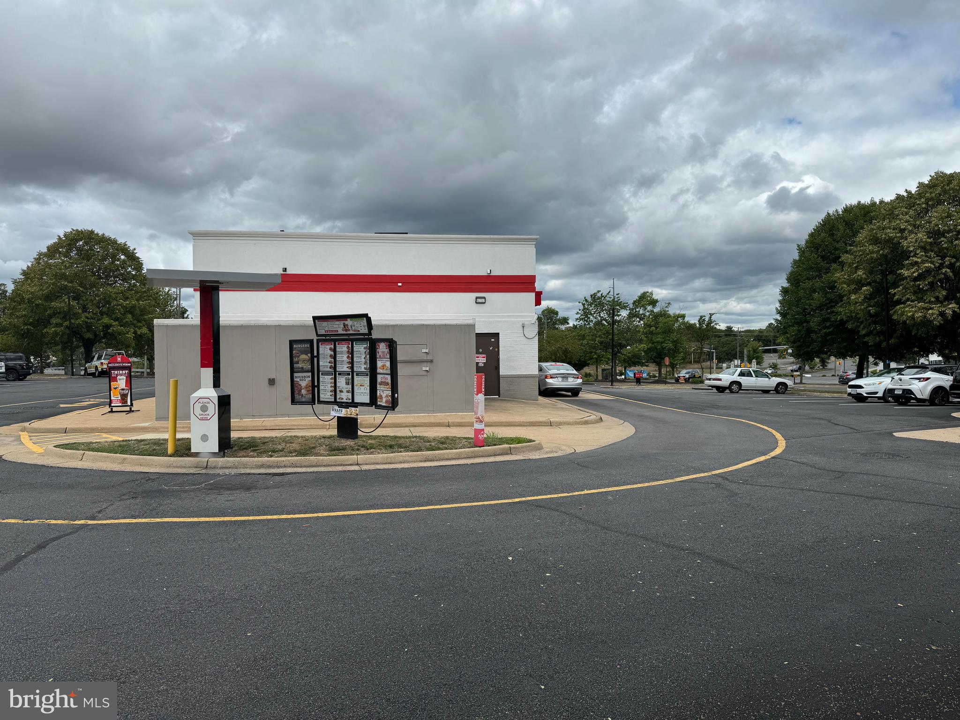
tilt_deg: -2.5
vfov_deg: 56.8
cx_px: 480
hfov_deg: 71.6
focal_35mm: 24
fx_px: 666
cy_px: 360
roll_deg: +0.0
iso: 80
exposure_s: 1/5814
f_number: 1.78
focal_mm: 6.76
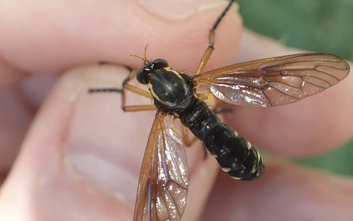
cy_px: 140
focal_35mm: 40
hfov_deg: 48.9
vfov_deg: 31.9
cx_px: 217
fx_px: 385
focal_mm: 5.4
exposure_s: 1/200
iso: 100
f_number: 2.3
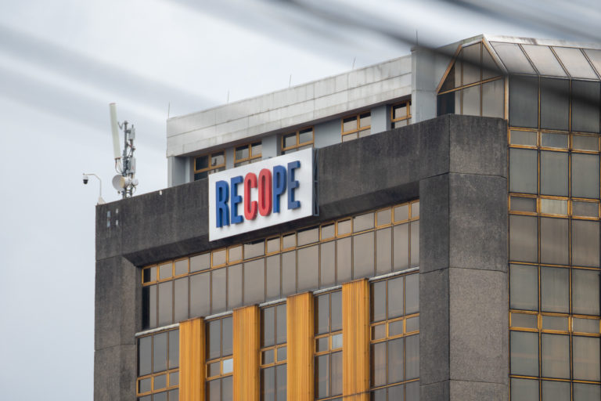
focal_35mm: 600
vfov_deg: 2.3
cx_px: 300
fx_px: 10016
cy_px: 200
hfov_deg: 3.4
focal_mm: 400
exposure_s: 1/500
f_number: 6.3
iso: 250
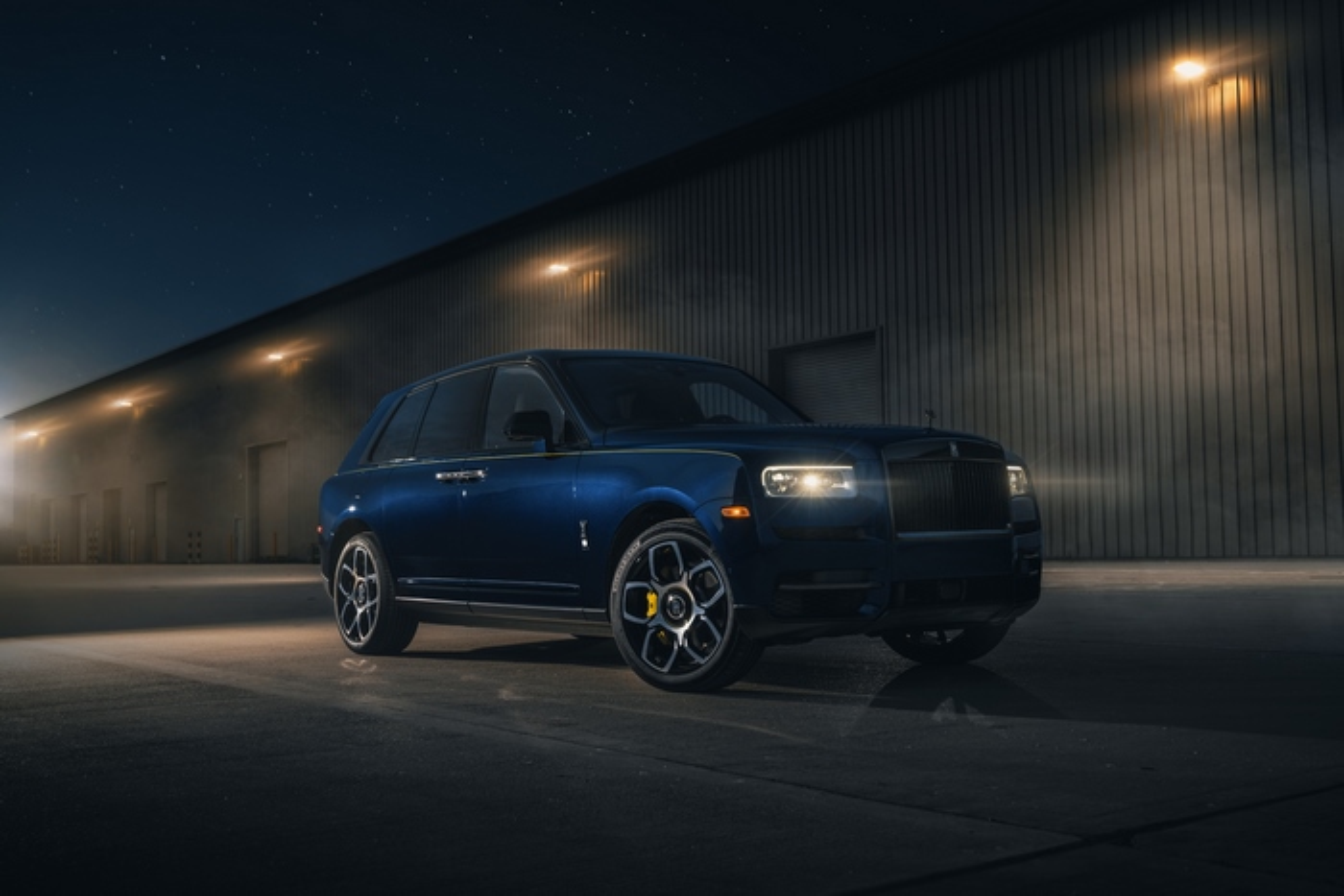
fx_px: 1419
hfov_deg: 50.7
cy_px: 448
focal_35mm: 38
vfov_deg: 35.1
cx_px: 672
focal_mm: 38
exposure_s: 1/30
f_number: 6.3
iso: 250
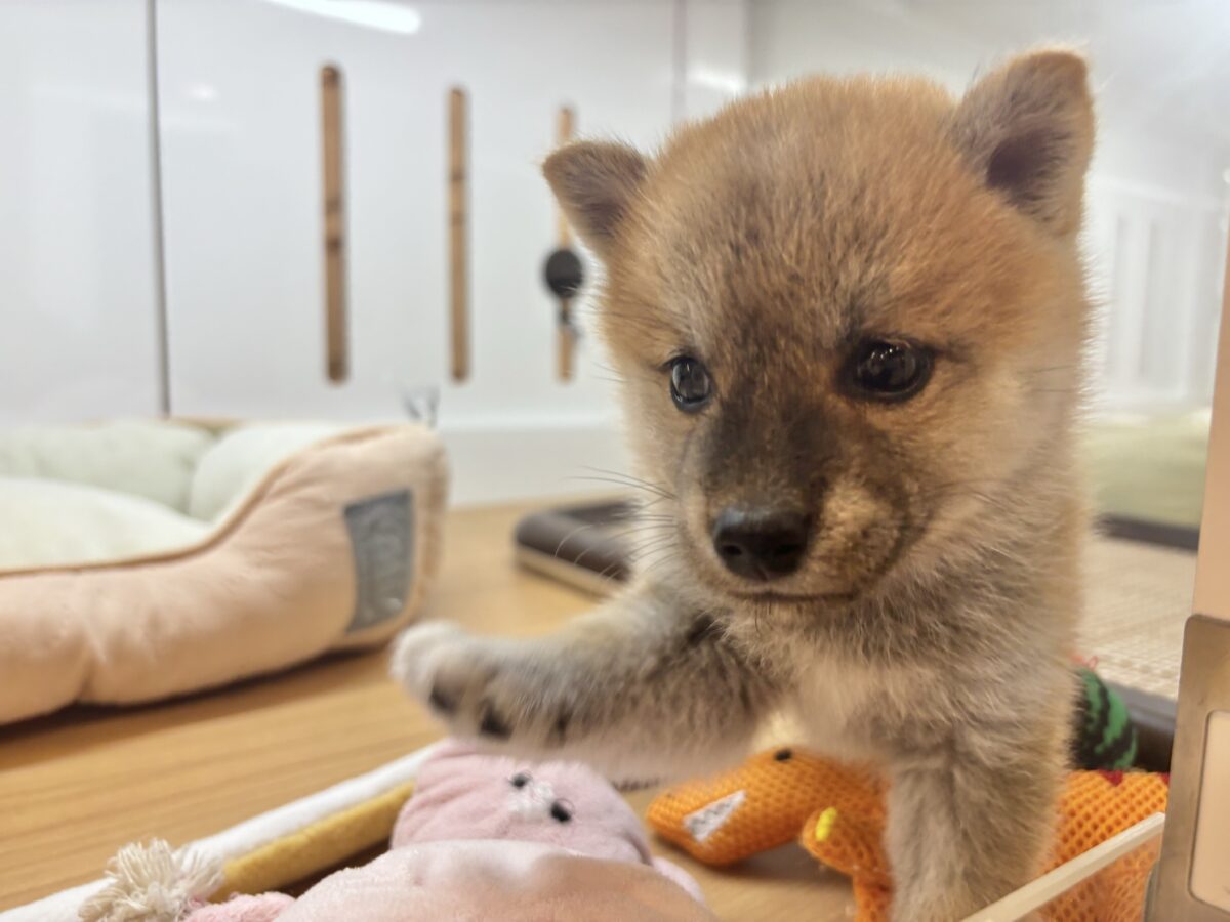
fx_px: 924
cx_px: 615
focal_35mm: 26
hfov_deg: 67.3
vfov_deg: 53.1
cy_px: 461
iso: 64
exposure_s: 1/100
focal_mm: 5.96
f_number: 1.6
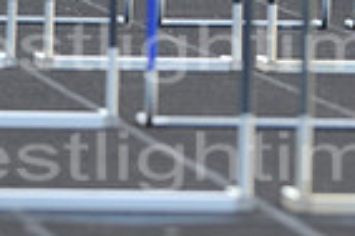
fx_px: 12197
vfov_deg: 1.1
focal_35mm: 1237
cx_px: 237
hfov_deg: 1.7
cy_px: -221
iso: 800
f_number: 4.5
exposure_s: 1/1000
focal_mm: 300
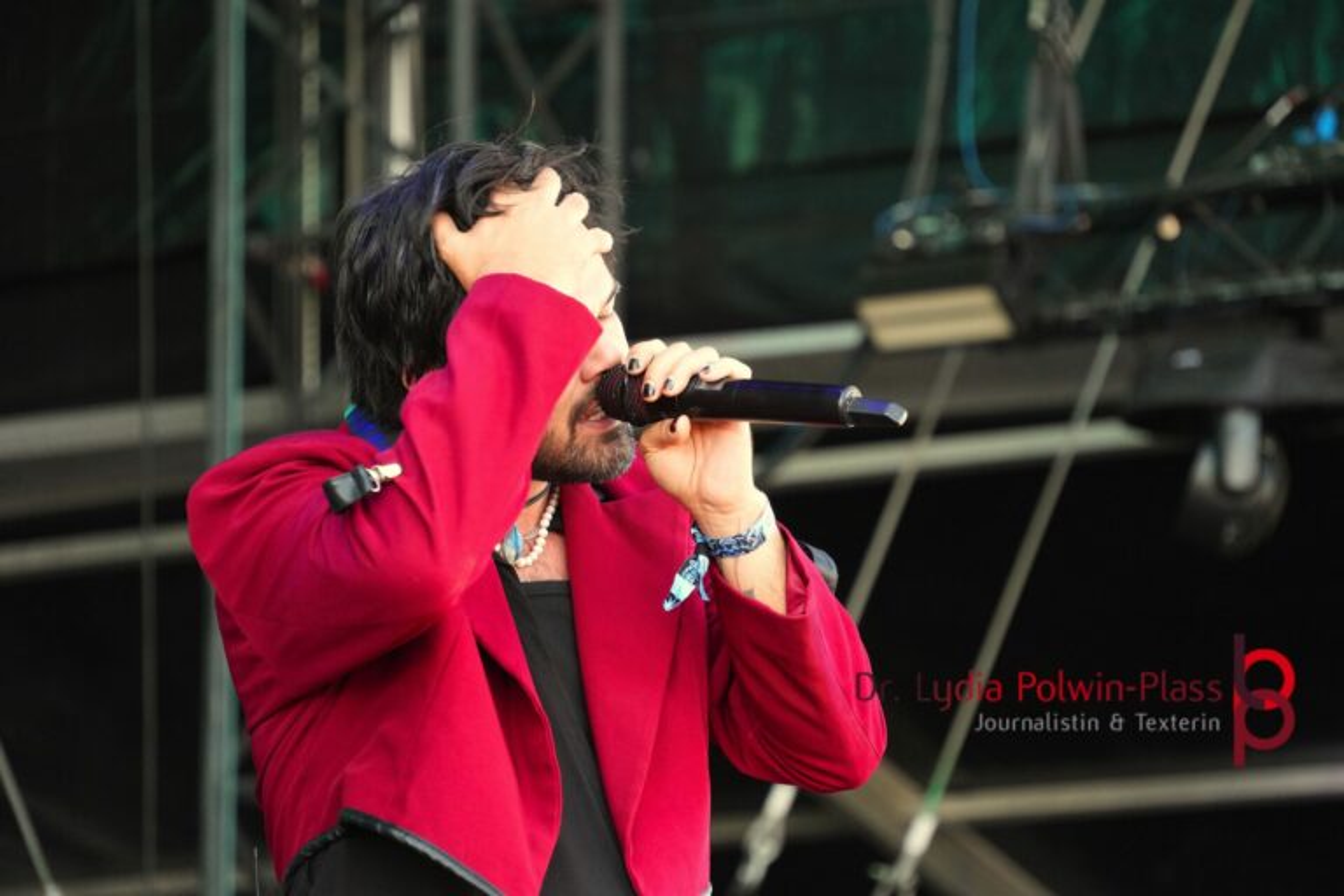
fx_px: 8847
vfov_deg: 5.8
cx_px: 672
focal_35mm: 237
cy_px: 448
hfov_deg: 8.7
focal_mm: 158
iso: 2000
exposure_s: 1/250
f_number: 5.6
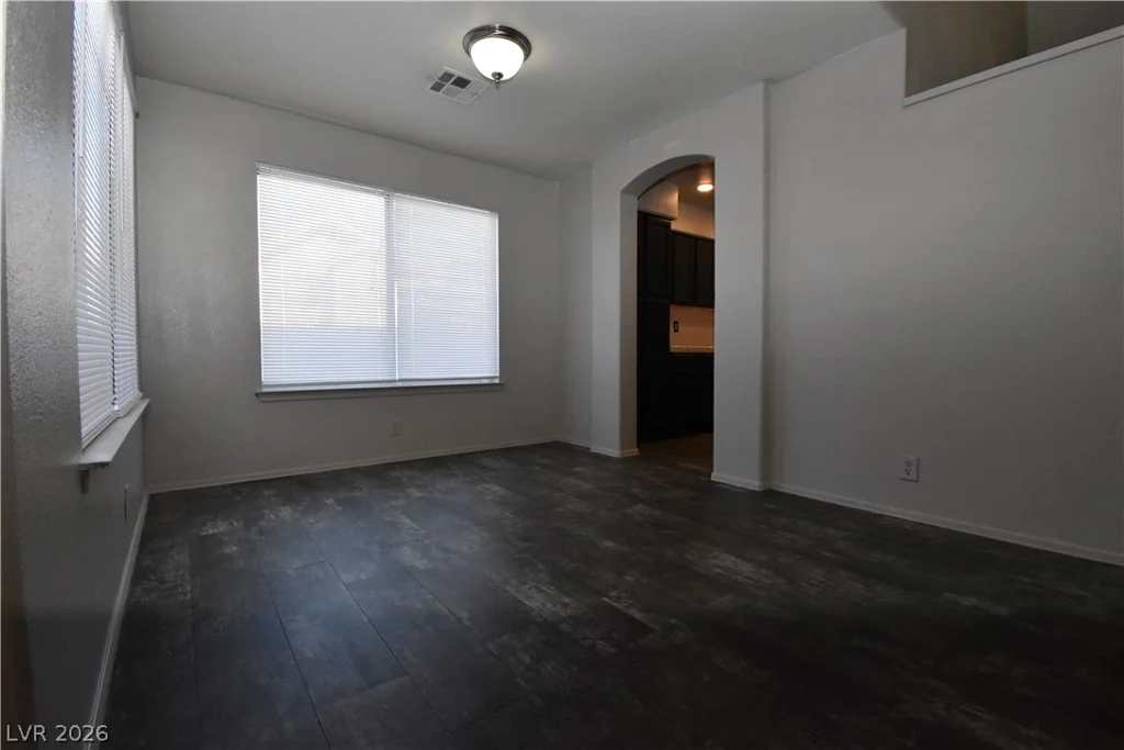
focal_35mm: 15
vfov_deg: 77.3
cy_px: 375
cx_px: 562
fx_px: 468
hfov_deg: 100.4
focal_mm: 10
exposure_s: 1/400
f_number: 9
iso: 4000
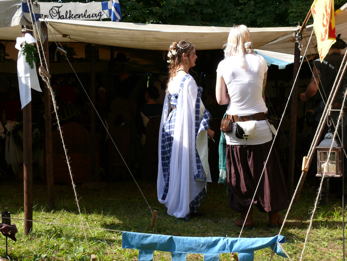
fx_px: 571
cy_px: 130
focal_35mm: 57
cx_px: 174
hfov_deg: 33.8
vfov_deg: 25.7
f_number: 4.5
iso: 100
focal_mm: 12
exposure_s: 1/250
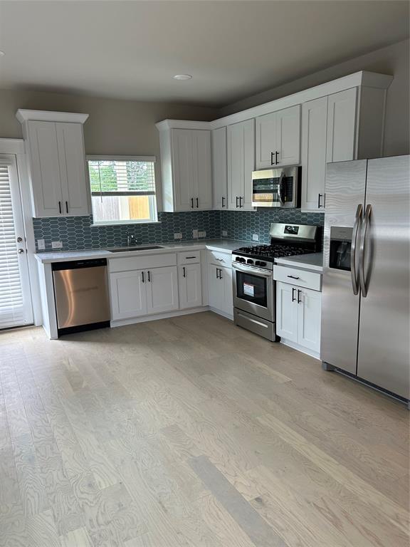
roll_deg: +2.5
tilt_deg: -9.5
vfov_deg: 67.3
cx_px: 205
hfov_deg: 53.1
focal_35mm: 26
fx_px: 411
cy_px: 274
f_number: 1.5
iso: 100
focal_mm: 5.7
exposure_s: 1/120
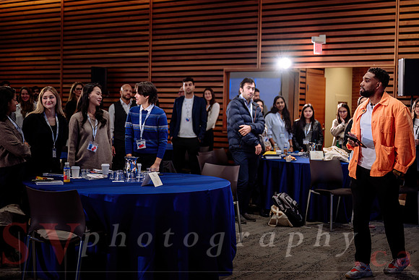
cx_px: 210
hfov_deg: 37.5
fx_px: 617
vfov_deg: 25.5
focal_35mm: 53
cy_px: 140
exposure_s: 1/80
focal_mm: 53
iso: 500
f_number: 2.8
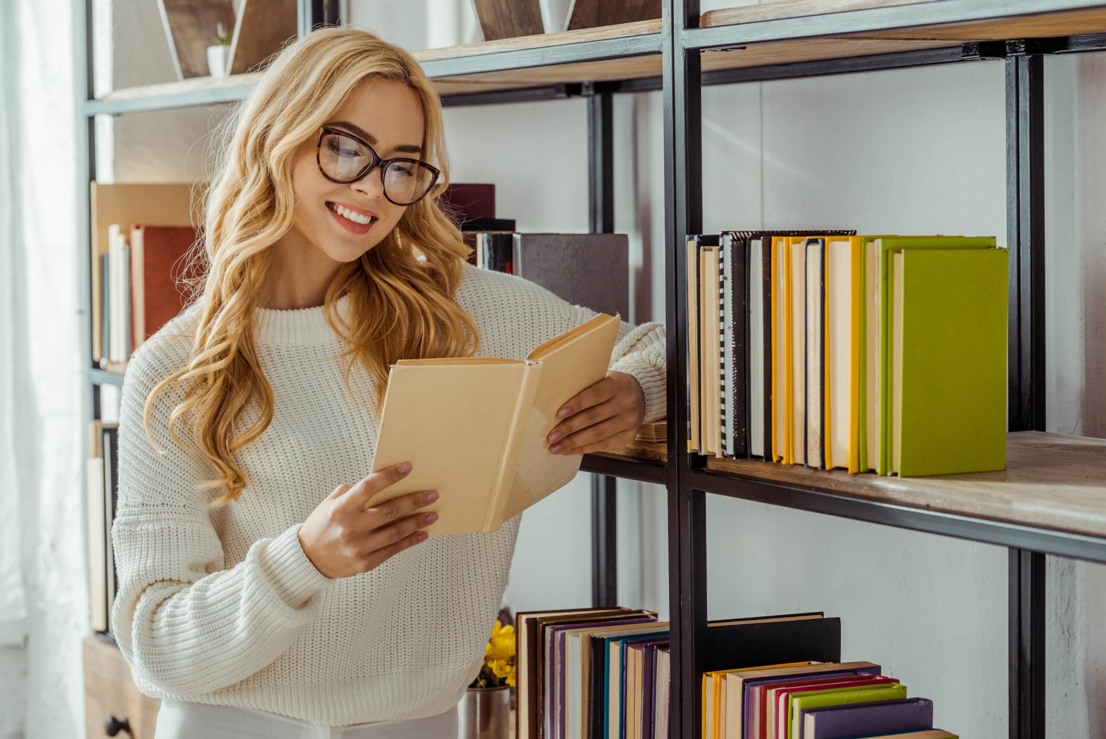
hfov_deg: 23.9
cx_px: 553
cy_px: 370
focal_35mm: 85
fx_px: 2612
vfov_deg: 16.1
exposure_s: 1/200
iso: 320
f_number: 5
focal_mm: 85
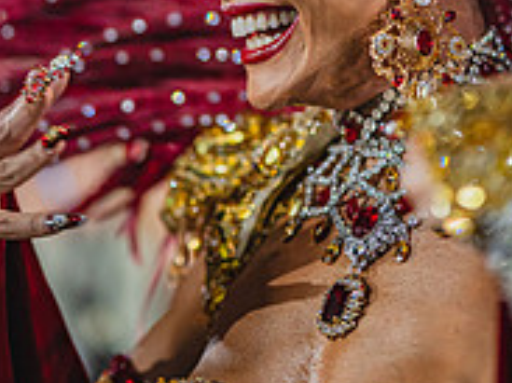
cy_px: -22
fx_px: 1744
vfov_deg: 12.4
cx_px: 277
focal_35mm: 118
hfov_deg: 16.7
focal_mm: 50
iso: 800
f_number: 1.2
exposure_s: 1/500
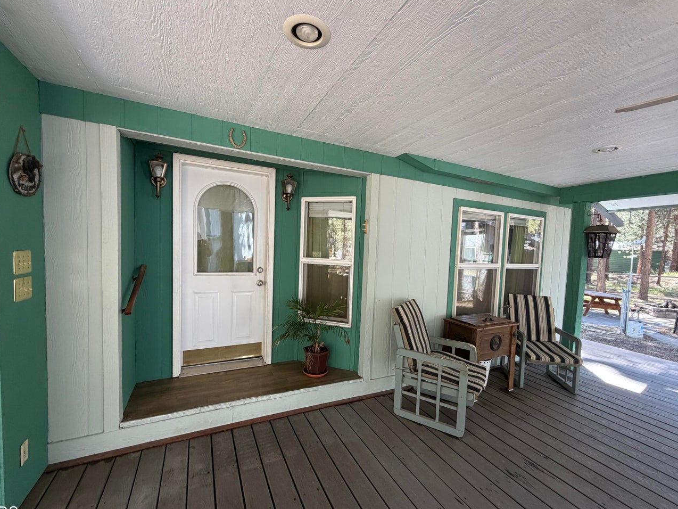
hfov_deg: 98.1
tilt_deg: -3.7
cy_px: 265
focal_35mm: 15
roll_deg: -1.6
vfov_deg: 81.7
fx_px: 294
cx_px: 347
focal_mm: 2.22
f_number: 2.2
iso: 160
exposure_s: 1/121
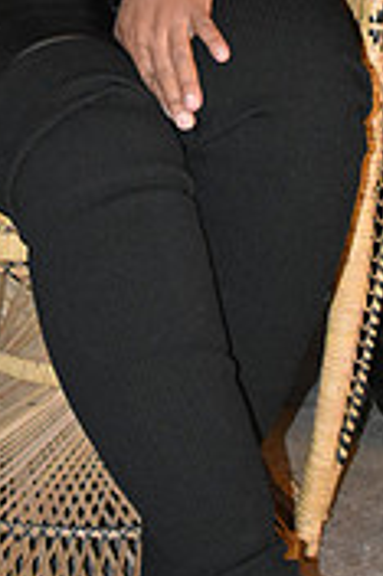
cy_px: -105
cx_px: 83
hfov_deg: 7.7
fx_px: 2846
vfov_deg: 11.3
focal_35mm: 178
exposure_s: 1/60
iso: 6400
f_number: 4.8
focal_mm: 36
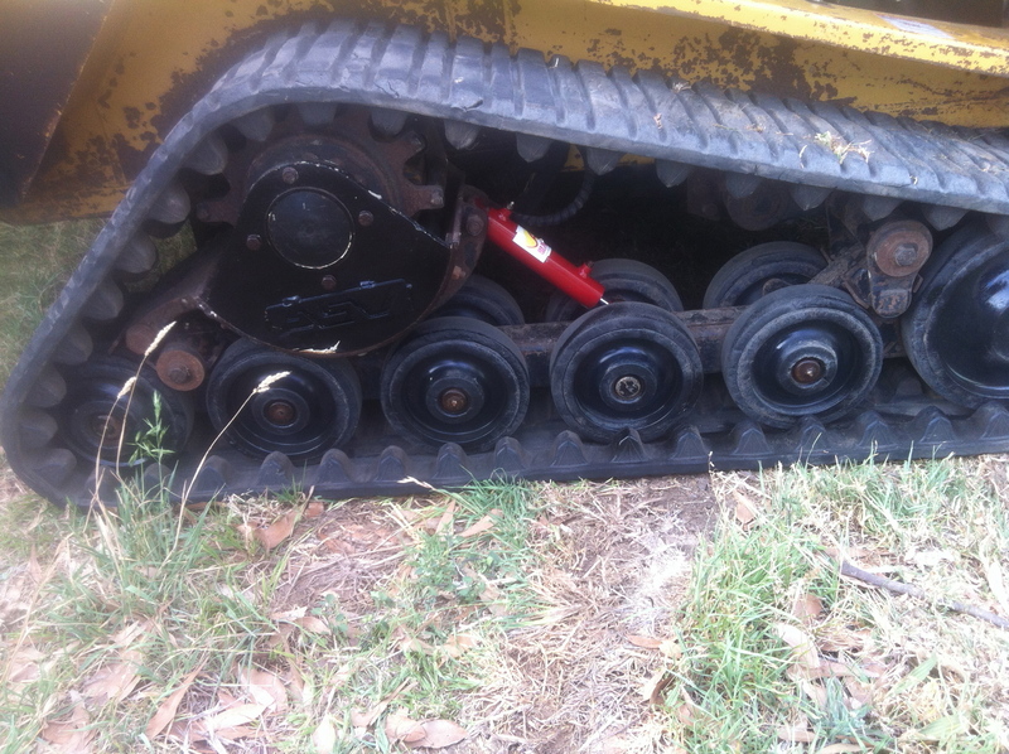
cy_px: 377
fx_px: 1019
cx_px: 504
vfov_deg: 40.6
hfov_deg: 52.7
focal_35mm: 35
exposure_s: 1/60
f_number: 2.8
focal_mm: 3.85
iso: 80
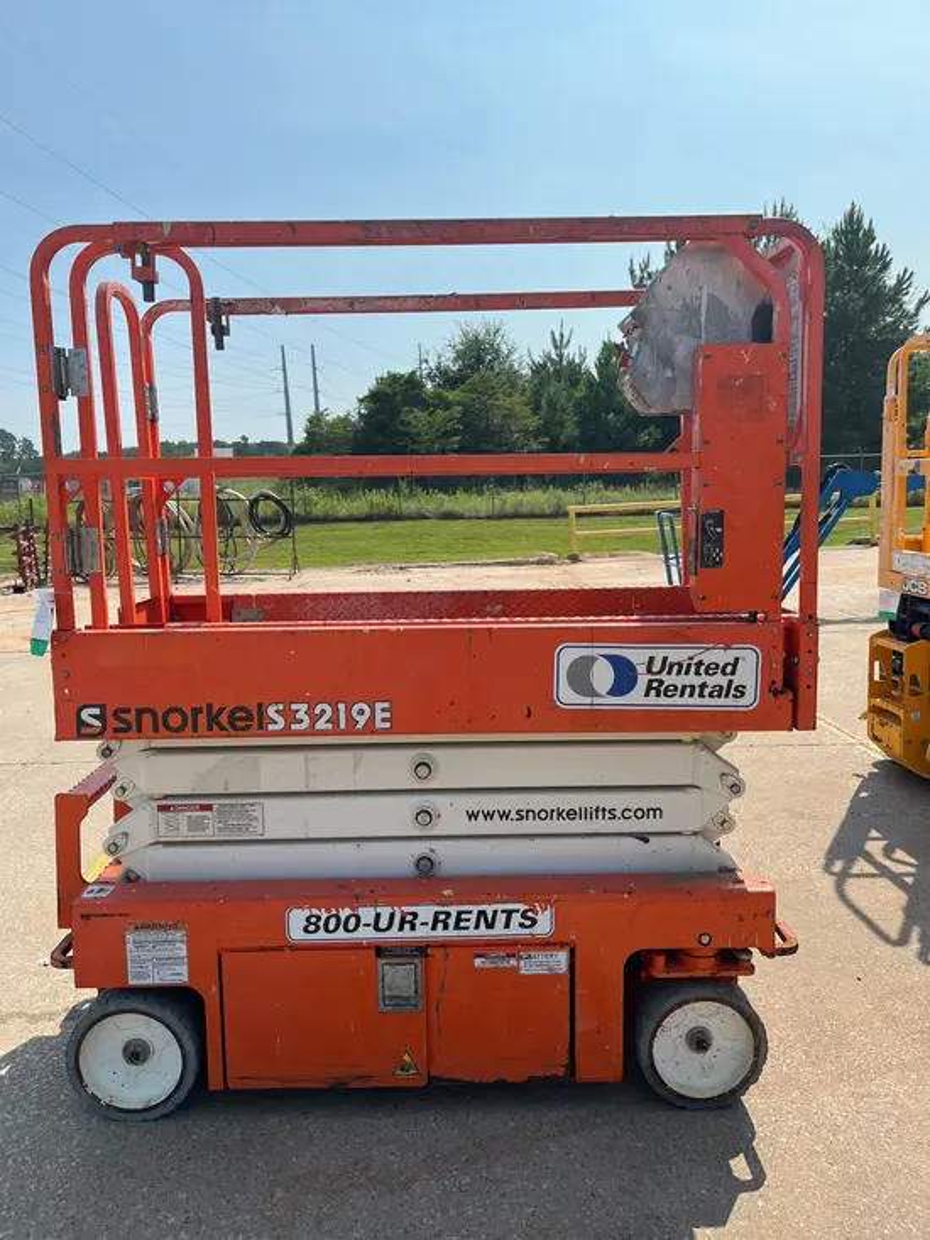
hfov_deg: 53.1
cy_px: 620
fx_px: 931
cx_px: 465
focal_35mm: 26
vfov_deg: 67.3
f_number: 1.6
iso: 50
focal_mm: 5.1
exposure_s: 1/3745
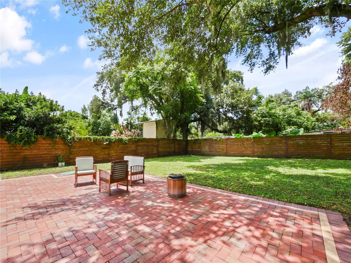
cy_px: 132
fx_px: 142
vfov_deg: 85.7
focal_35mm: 14
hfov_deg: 102.1
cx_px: 176
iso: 200
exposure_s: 1/320
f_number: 7.1
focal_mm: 7
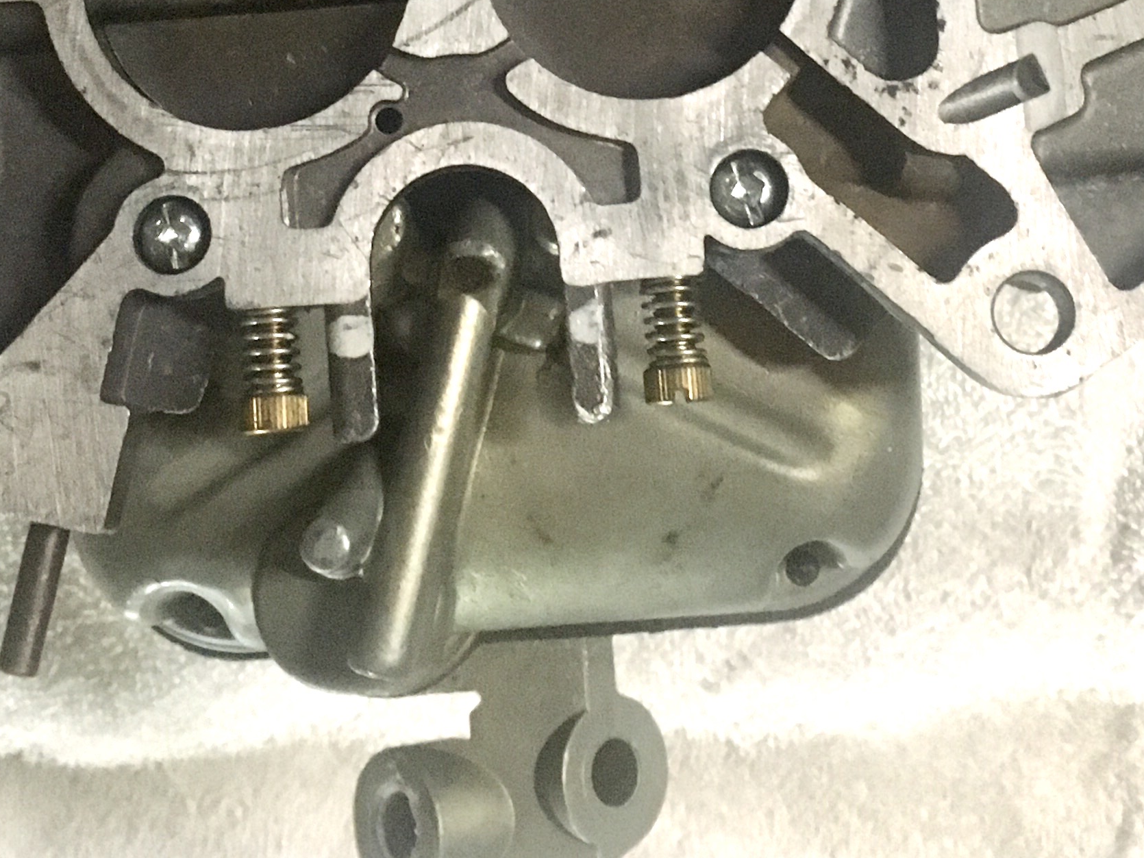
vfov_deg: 20.2
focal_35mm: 70
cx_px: 631
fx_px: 2314
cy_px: -57
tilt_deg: -68.5
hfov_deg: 27.8
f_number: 2.2
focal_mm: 4.15
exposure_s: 1/17
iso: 320
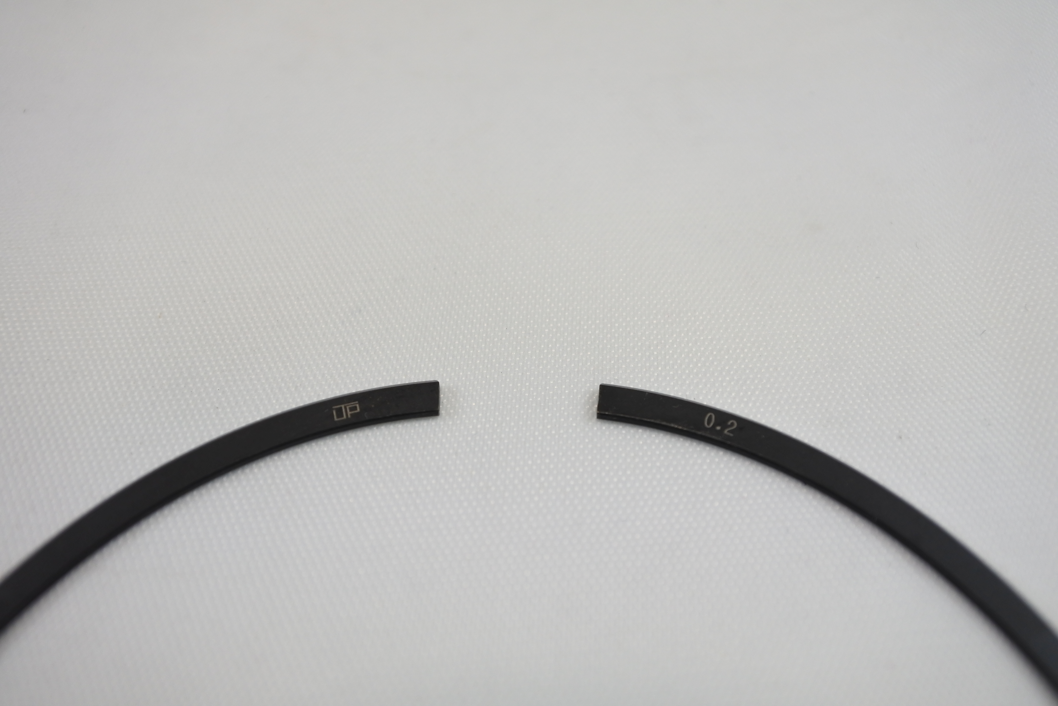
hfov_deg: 63.7
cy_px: 353
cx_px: 529
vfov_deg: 45.0
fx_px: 852
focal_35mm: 29
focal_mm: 11
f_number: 3.8
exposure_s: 1/250
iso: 320
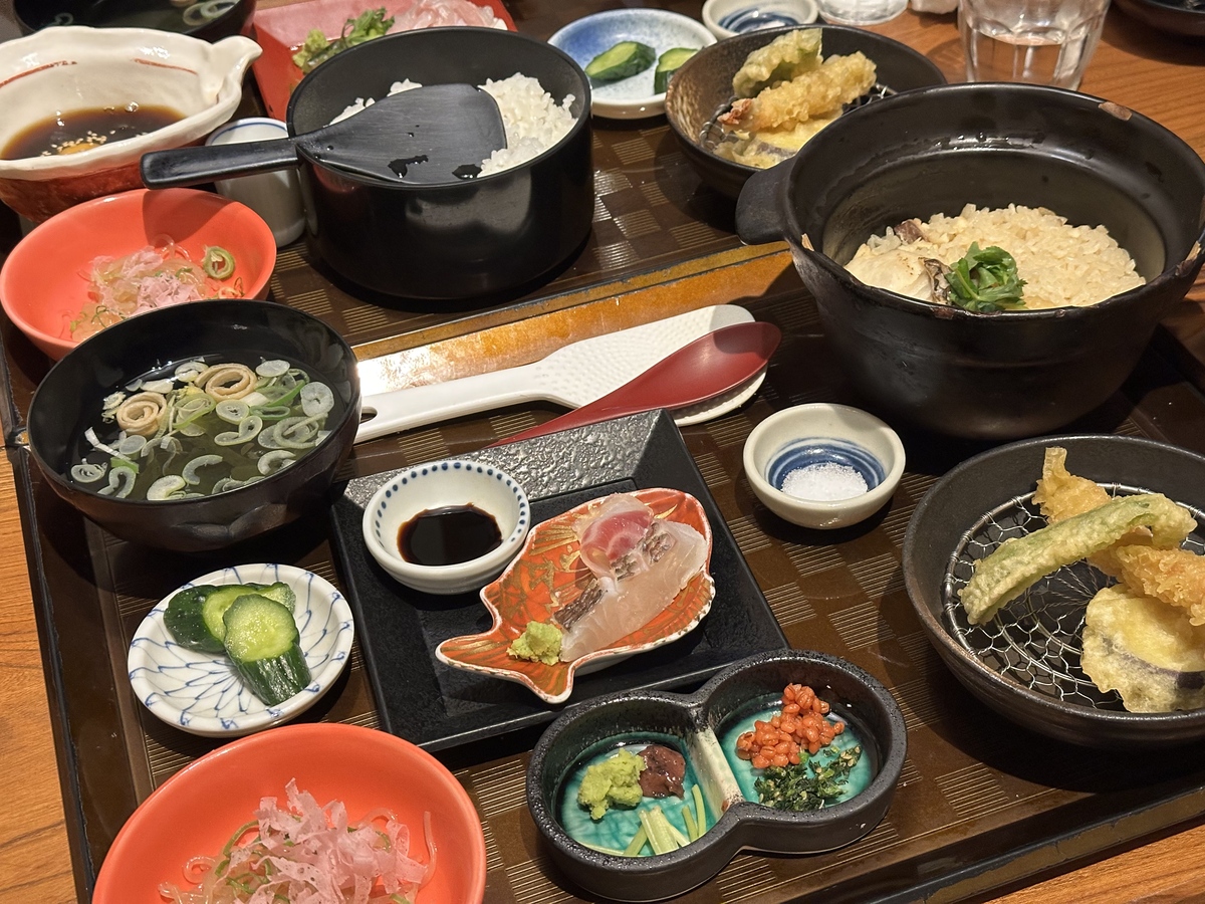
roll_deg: +3.8
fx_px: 1671
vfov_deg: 30.3
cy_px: 452
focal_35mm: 48
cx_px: 602
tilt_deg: -42.2
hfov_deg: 39.7
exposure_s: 1/40
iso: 320
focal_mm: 6.86
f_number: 1.78
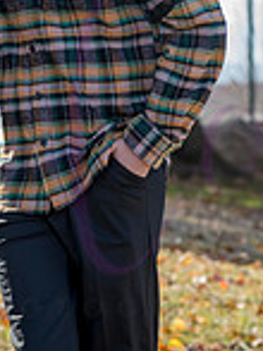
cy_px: 2
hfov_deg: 5.0
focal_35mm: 294
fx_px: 2983
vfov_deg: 6.7
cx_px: 22
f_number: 6.3
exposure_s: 1/400
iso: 400
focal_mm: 100
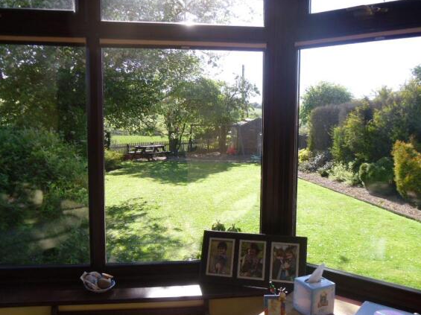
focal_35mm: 32
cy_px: 159
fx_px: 389
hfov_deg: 56.8
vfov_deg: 44.1
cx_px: 205
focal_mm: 5.6
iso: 80
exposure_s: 1/234
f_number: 3.3
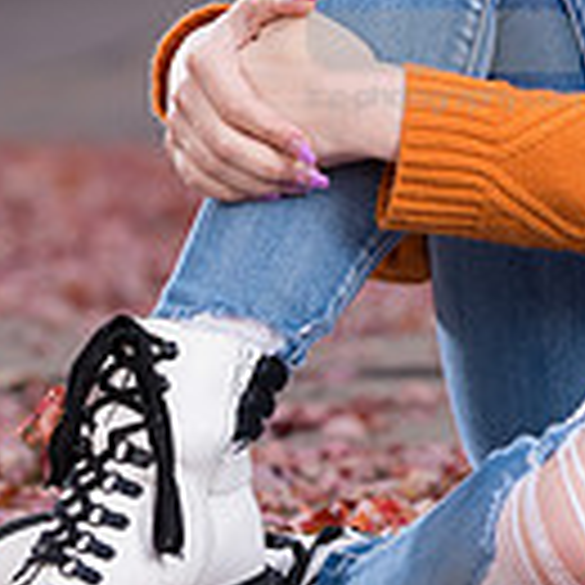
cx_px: 700
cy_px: -210
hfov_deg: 3.3
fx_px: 10172
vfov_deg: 3.3
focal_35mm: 532
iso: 100
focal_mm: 110
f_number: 4.5
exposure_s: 1/250
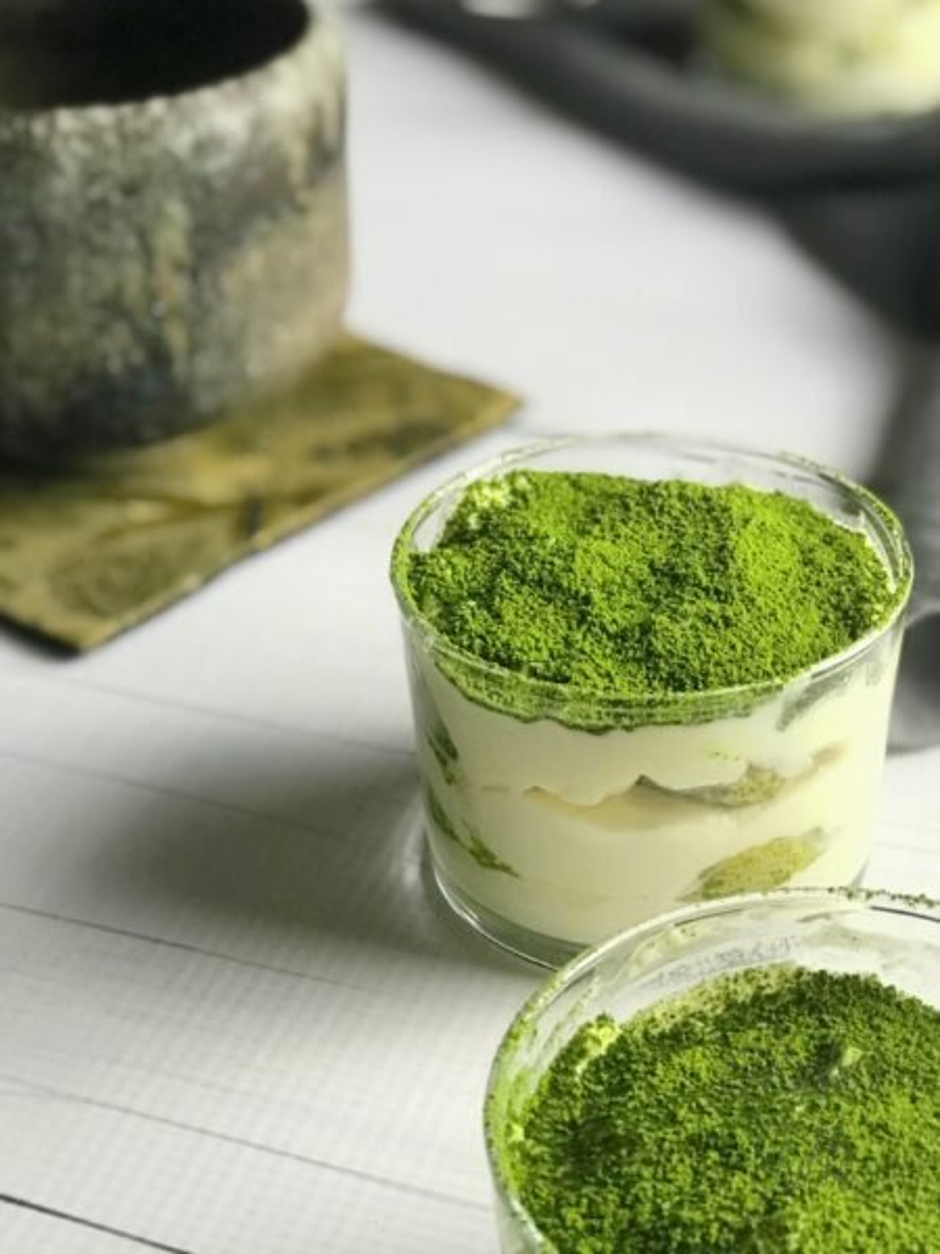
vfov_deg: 33.8
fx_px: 2064
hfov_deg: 25.7
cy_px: 627
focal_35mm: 57
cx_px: 470
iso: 80
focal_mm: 6.6
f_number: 2.8
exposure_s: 1/50
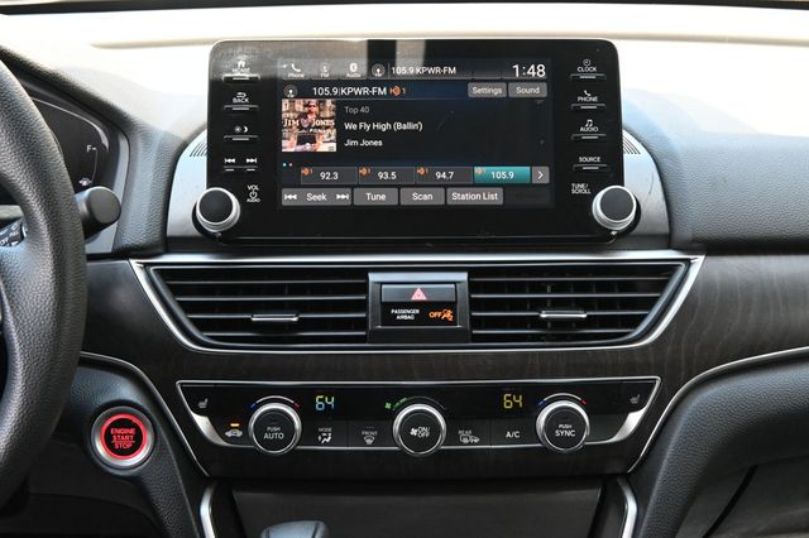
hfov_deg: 27.0
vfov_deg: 18.2
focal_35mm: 75
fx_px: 1684
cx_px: 404
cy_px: 269
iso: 1800
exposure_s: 1/125
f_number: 6.3
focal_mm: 50
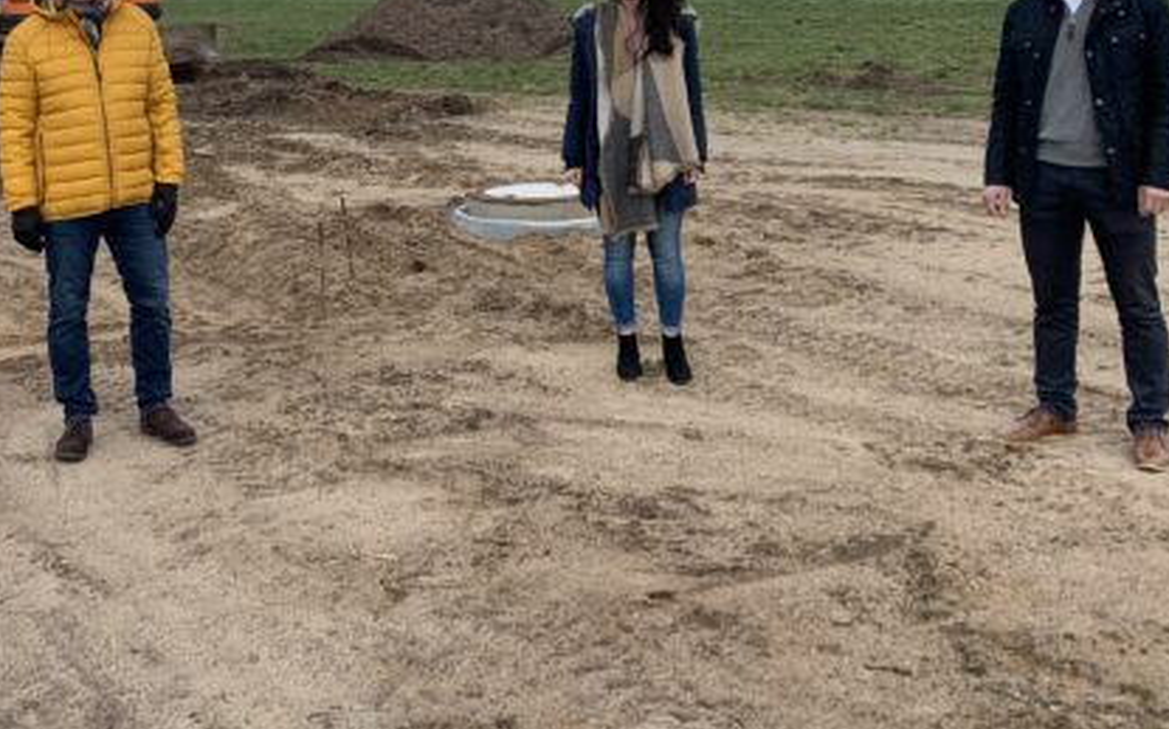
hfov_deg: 38.2
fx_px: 1624
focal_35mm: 51
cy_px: 76
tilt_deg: -3.1
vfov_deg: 24.6
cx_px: 242
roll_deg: +1.9
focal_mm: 4.25
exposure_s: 1/808
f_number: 1.8
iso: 25
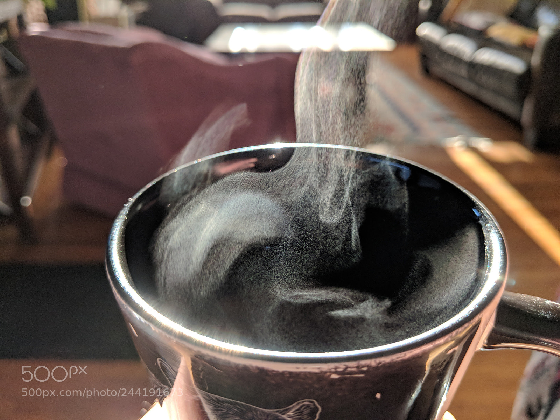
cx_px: 280
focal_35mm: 27
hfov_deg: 65.3
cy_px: 210
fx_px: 437
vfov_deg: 51.4
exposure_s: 1/144
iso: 57
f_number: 1.8
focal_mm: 4.44
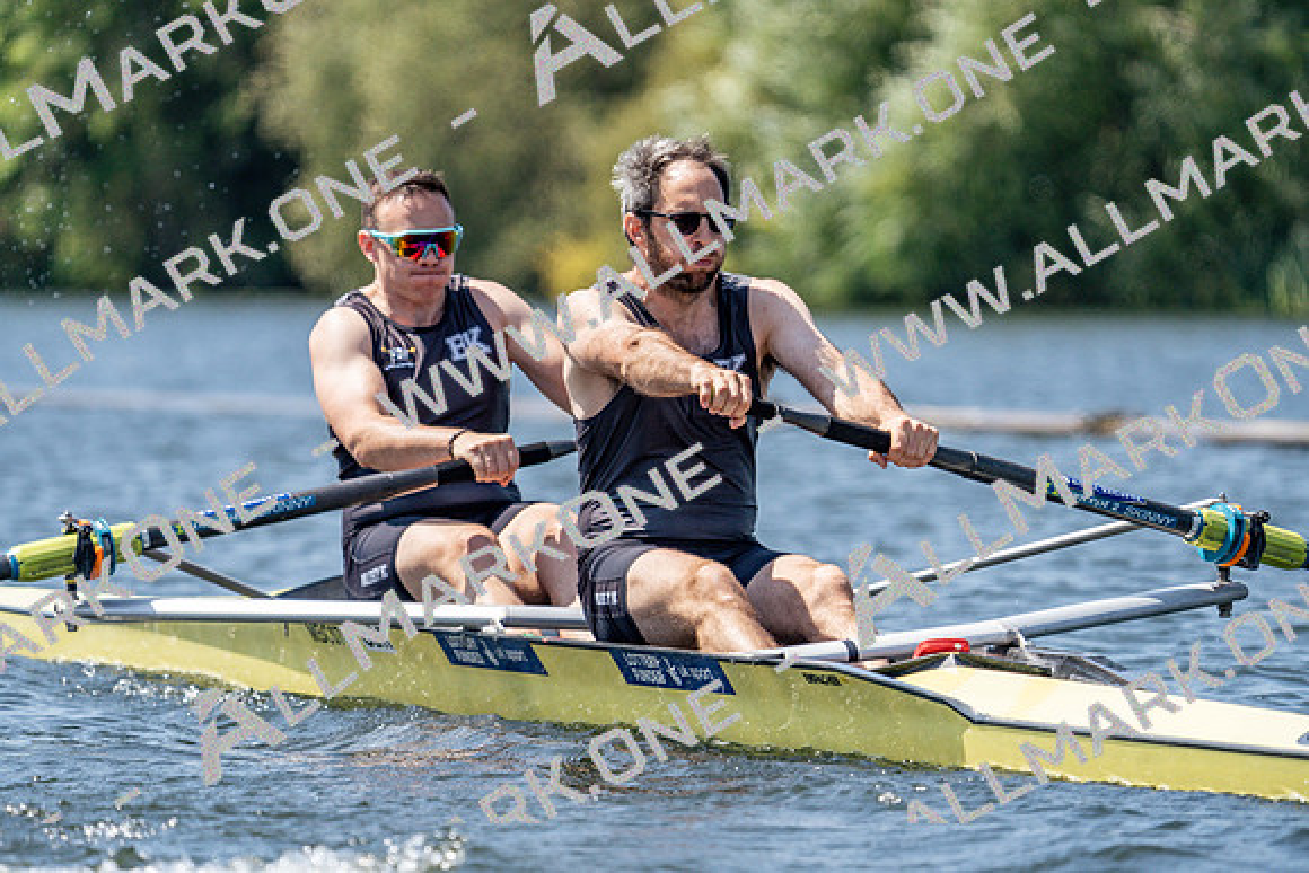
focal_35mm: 374
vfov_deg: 3.7
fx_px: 13602
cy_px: 436
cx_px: 654
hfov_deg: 5.5
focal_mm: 374
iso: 400
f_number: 6.3
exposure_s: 1/2000
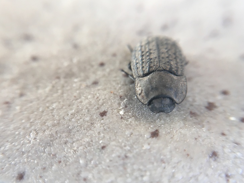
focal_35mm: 34
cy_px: 92
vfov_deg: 41.8
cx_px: 111
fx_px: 240
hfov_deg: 53.9
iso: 32
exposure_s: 1/33
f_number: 2.2
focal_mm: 4.15
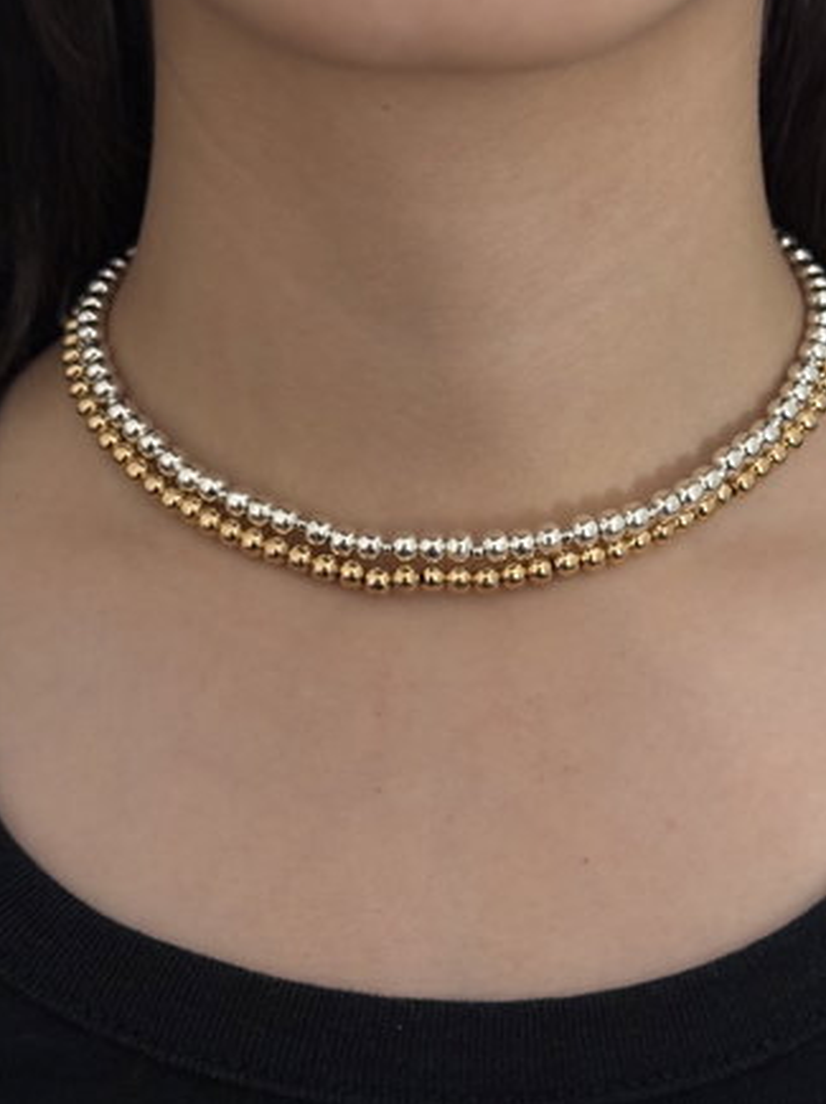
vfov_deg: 32.7
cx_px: 442
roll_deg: -1.0
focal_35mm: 59
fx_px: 1879
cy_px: 495
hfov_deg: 24.8
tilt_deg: -9.5
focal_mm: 6.76
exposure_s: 1/25
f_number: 1.78
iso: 640
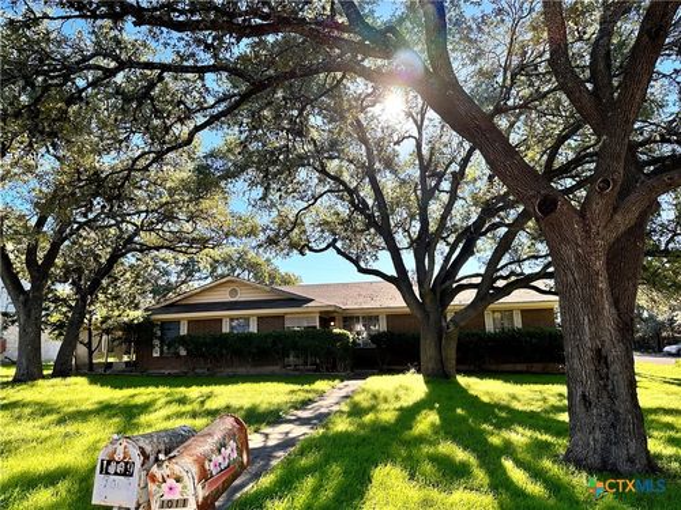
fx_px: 472
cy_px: 255
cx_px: 340
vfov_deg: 56.8
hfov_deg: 71.6
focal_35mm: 24
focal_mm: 6.86
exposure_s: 1/1144
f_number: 1.78
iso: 80
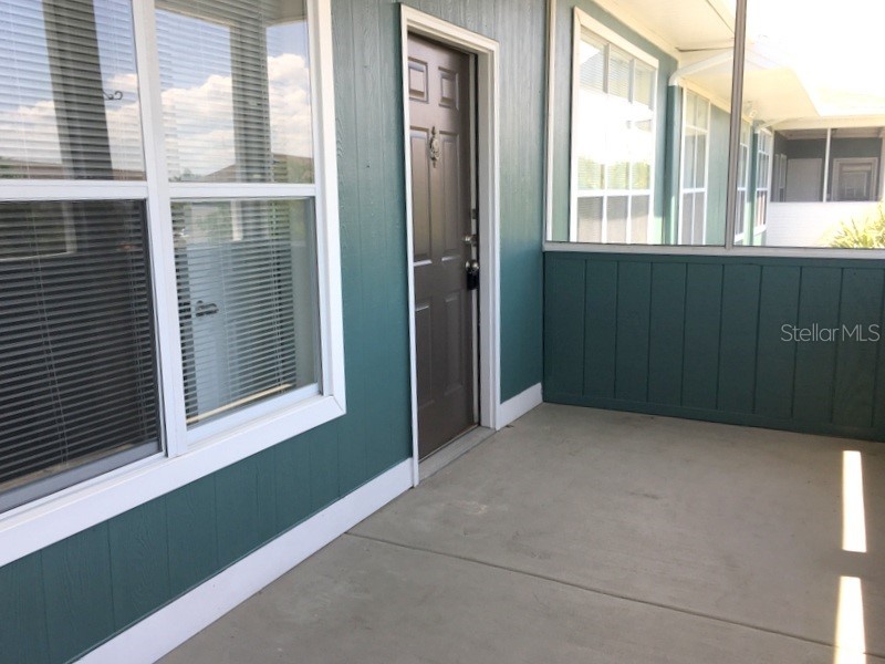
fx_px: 741
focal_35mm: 29
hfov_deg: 61.7
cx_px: 442
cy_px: 332
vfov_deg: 48.2
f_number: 2.2
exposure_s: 1/174
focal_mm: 4.15
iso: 25
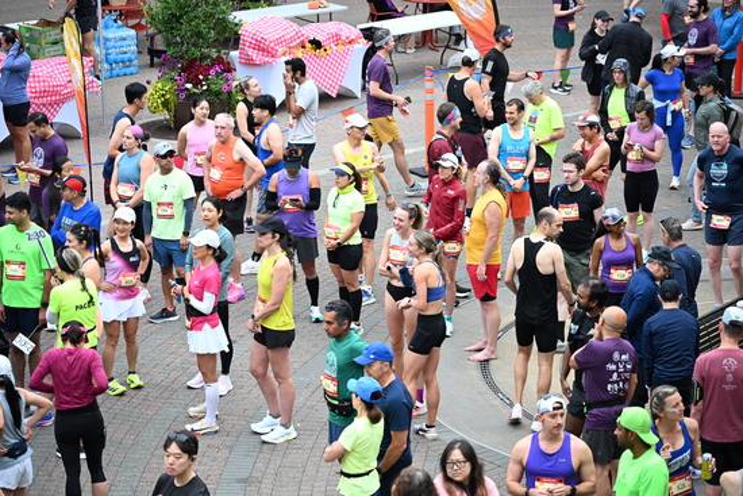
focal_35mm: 120
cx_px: 372
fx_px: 2477
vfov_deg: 11.4
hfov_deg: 17.1
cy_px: 248
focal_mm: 120
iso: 2000
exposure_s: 1/400
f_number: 4
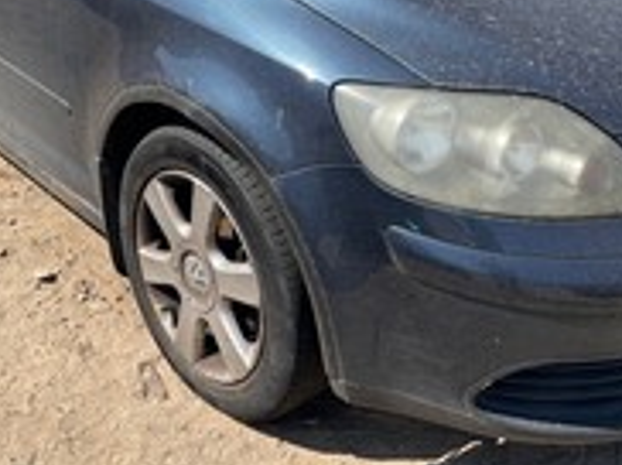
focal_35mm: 50
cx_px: 311
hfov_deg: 38.2
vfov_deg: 28.2
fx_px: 897
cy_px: 65
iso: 32
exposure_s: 1/2353
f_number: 1.6
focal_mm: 4.2
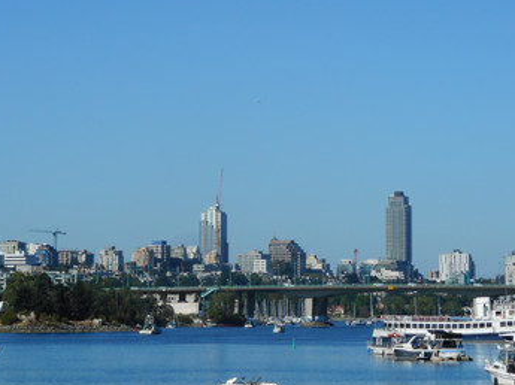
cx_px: 287
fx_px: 2200
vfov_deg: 10.0
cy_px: 205
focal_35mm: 148
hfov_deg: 13.4
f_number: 5.8
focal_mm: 18.2
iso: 80
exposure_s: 1/640
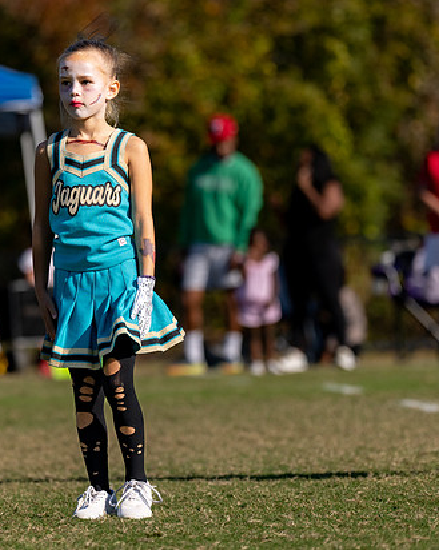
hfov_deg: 6.4
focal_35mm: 241
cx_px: 104
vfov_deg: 8.0
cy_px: 223
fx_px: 3918
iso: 100
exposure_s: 1/5000
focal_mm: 136
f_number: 2.8
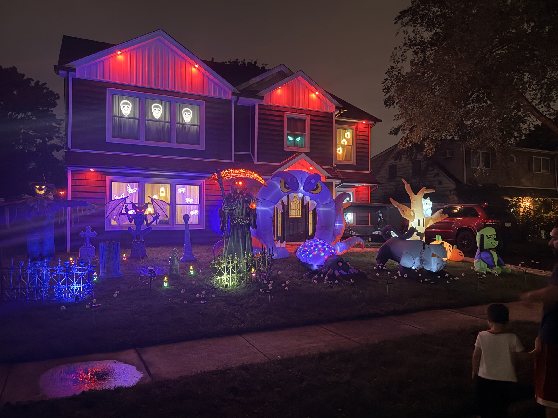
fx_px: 403
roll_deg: +0.3
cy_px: 208
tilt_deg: +1.6
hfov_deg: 69.4
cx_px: 272
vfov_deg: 54.9
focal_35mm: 25
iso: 1600
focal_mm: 6.76
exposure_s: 1/24
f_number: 1.78
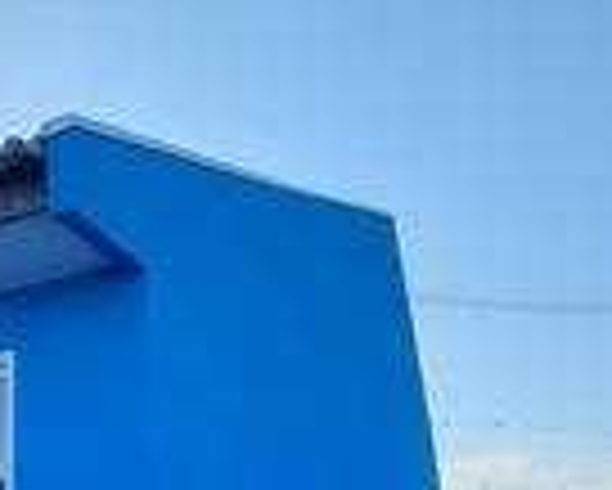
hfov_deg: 46.9
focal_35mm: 36
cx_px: 104
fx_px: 653
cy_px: 645
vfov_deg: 31.3
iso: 50
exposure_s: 1/616
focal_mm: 1.74
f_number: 2.2
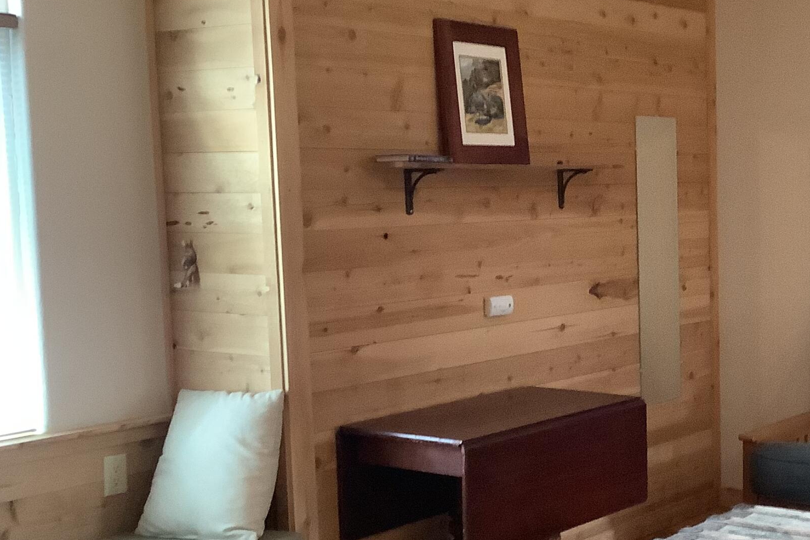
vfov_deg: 22.6
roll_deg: +0.8
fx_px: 1350
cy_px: 317
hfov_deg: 31.6
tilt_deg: -6.4
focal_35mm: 60
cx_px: 751
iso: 500
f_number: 2.4
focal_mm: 3.3
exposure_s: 1/25
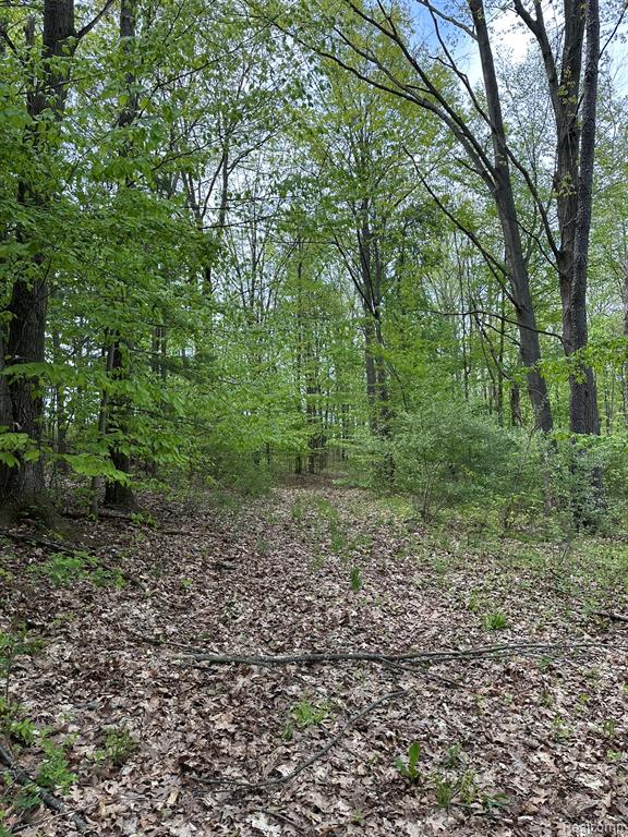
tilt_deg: +3.1
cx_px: 314
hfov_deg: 56.8
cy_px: 418
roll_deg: -0.6
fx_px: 581
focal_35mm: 24
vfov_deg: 71.6
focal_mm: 6.86
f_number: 1.78
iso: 80
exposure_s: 1/872
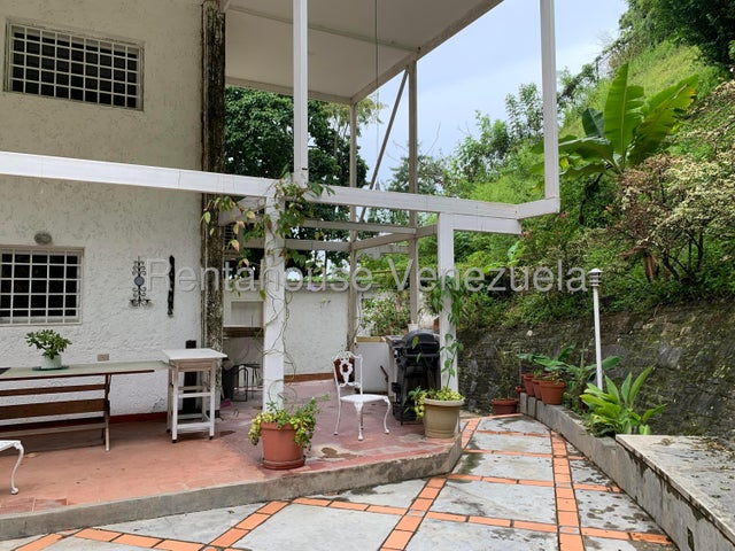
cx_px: 368
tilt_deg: +4.2
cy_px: 276
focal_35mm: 26
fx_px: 552
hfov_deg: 67.3
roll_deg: -1.0
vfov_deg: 53.1
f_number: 1.8
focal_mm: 4.25
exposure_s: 1/121
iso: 50
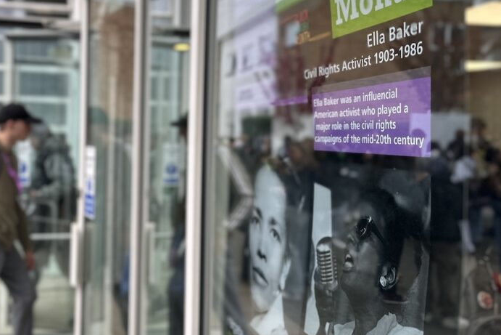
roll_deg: -1.2
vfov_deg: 35.9
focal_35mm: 37
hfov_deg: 50.2
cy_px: 139
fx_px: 515
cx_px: 140
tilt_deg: -0.4
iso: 80
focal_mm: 6.86
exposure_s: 1/357
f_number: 1.78
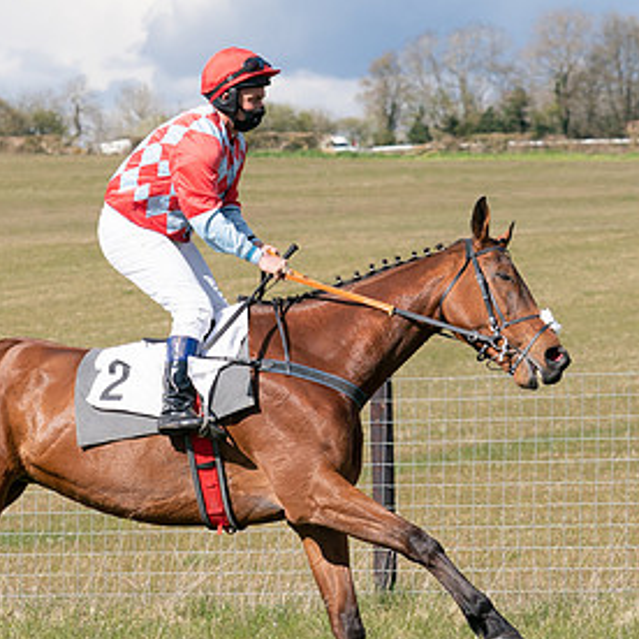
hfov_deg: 7.3
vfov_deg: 7.3
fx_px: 5033
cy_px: 372
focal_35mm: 241
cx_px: 183
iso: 400
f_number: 5
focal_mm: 90
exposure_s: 1/2000
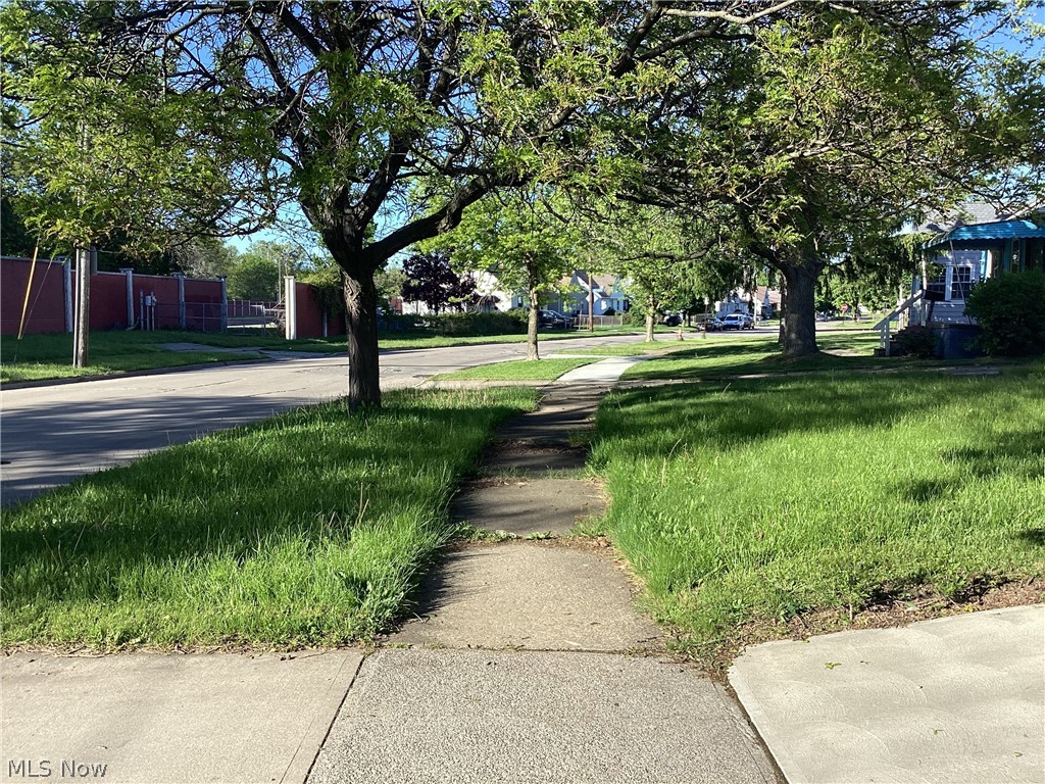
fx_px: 936
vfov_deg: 45.4
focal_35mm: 31
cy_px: 392
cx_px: 522
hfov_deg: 58.4
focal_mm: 3.3
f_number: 2.4
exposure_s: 1/506
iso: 25
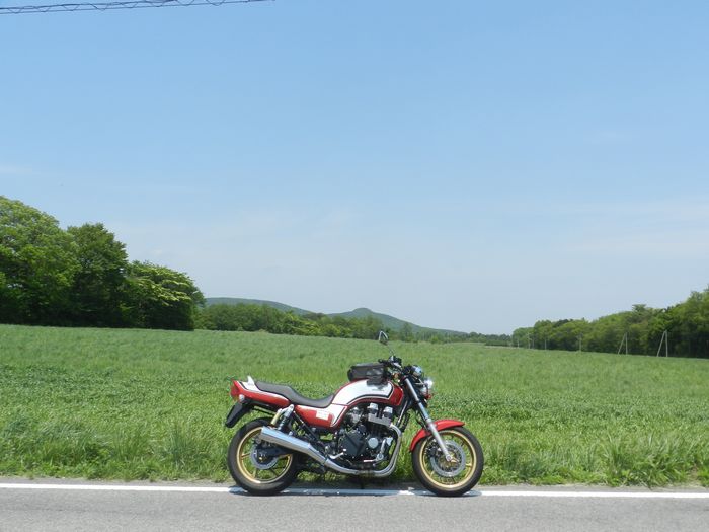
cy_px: 266
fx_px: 655
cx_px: 354
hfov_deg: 56.8
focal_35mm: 32
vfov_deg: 44.2
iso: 160
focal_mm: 5.6
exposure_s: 1/1000
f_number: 4
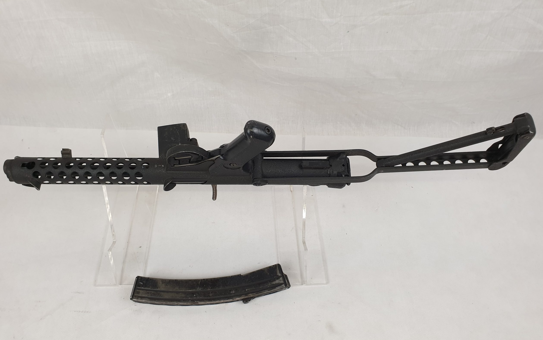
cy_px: 170
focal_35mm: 28
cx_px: 273
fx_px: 414
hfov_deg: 66.5
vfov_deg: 44.5
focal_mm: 4.3
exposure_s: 1/100
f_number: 2.4
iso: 125
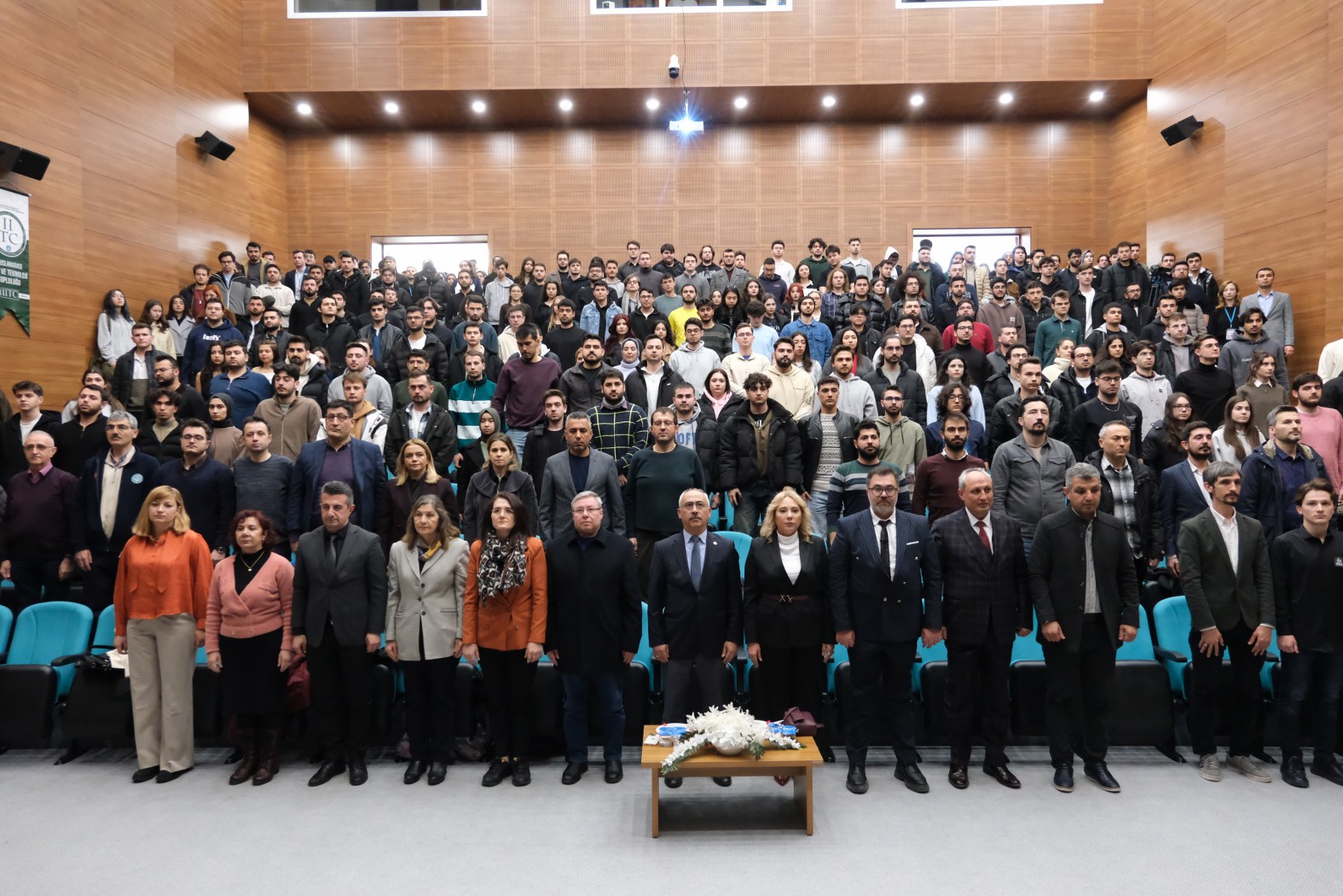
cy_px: 448
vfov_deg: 51.3
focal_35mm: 25
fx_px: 933
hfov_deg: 71.5
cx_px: 672
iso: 5000
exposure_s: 1/100
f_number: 4
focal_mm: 16.5
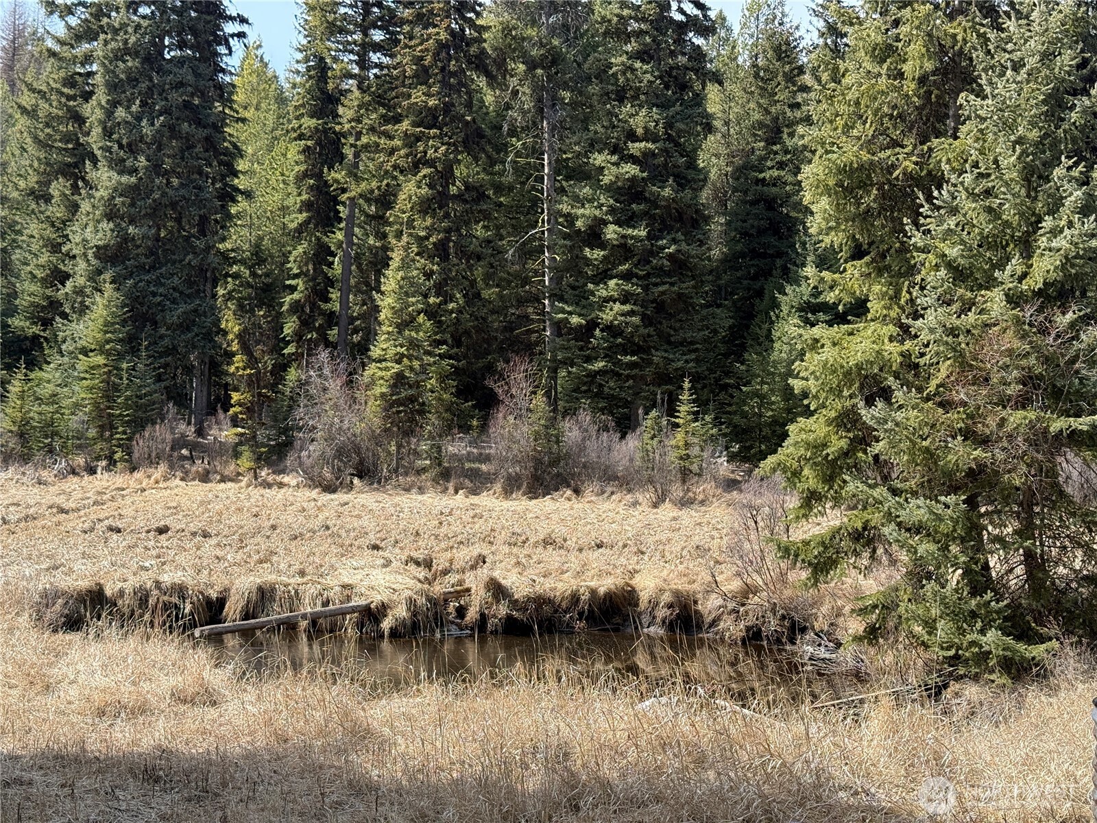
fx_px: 1521
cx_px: 548
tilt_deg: +3.0
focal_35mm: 48
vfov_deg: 30.3
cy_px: 412
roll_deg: -2.0
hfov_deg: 39.7
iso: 100
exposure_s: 1/1838
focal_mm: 6.76
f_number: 1.78
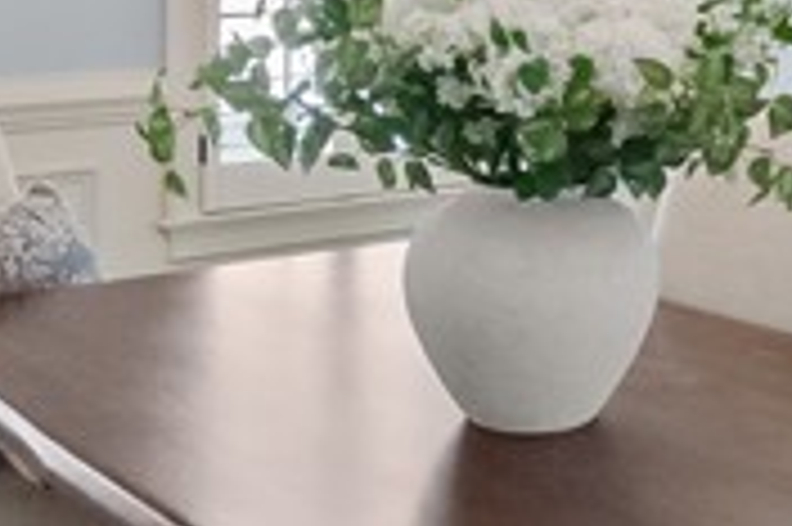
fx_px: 1626
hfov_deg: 27.0
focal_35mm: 74
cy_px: 76
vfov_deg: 18.2
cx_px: 585
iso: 4000
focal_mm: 12
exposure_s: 1/30
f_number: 10
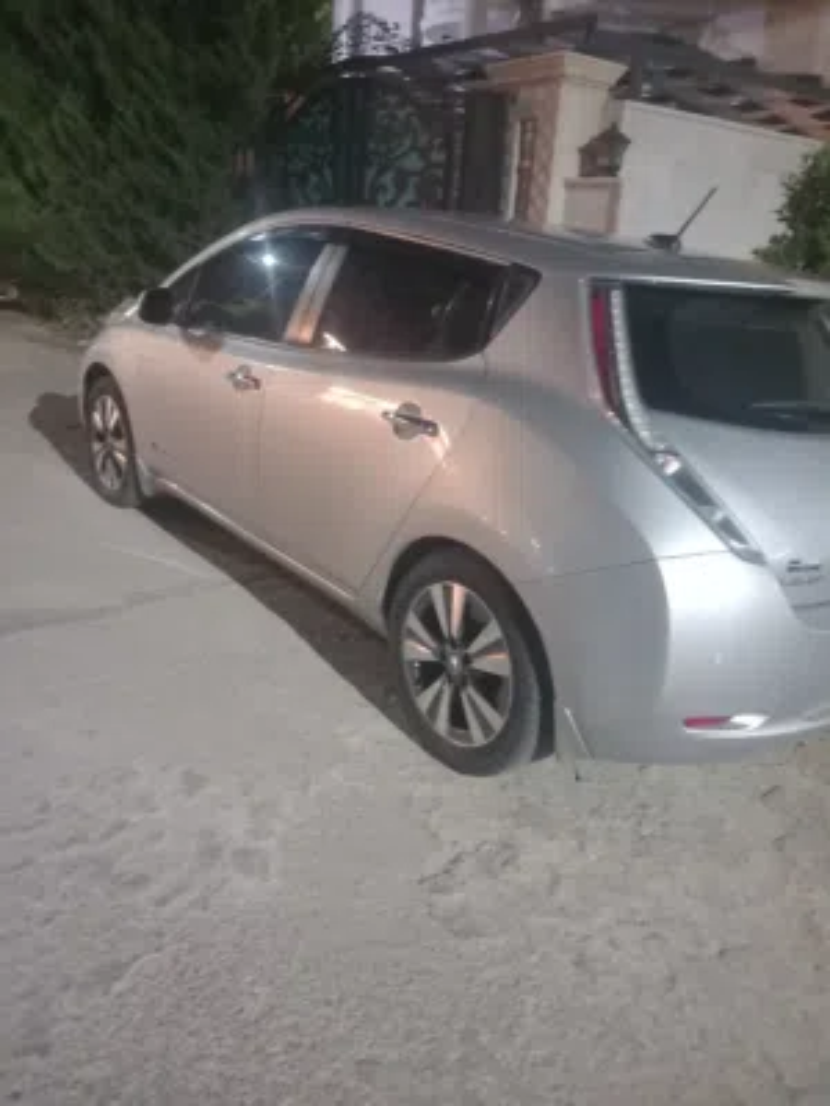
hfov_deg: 51.4
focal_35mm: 27
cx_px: 415
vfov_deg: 65.3
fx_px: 863
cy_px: 553
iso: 2500
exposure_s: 1/14.3
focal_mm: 4
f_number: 1.8
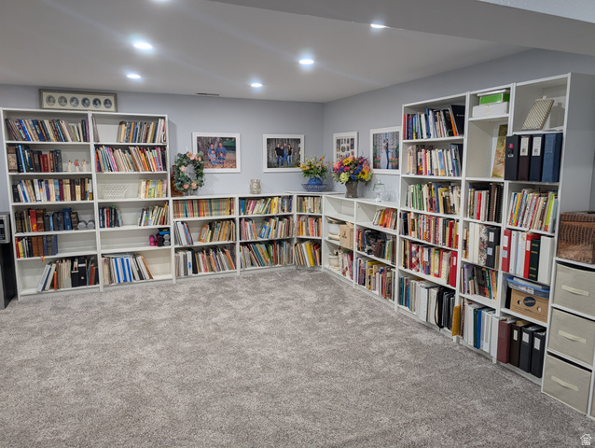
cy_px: 224
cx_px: 298
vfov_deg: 56.9
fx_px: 413
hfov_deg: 71.5
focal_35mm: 24
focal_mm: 6.9
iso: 19
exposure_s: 1/37.4
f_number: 1.68
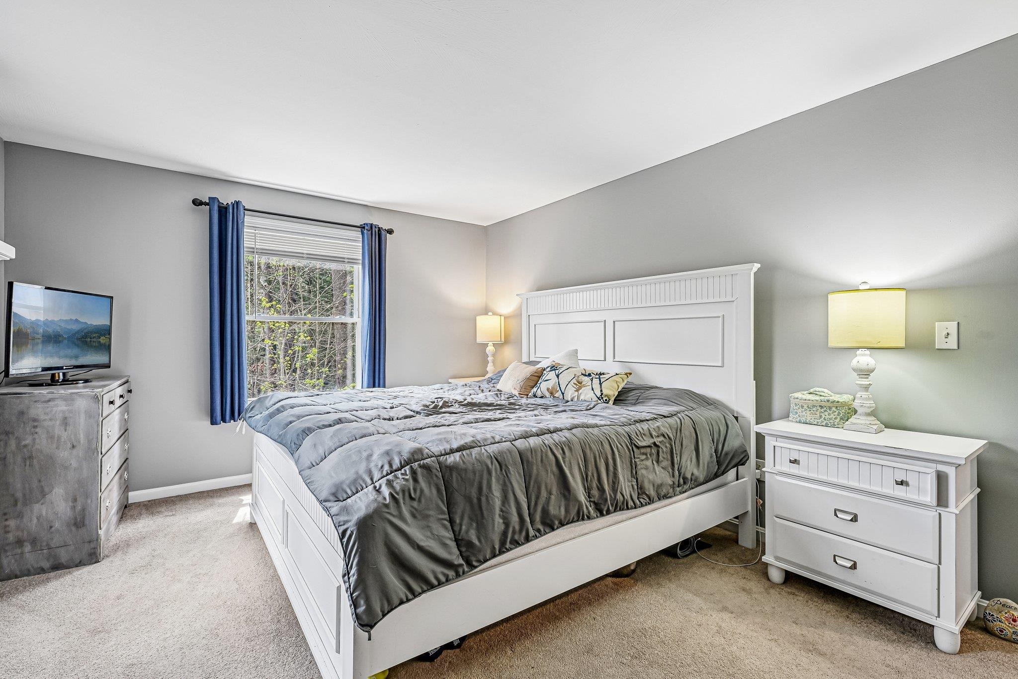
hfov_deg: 96.7
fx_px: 452
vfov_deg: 73.7
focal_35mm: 16
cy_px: 340
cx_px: 509
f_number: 8
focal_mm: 16
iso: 400
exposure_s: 1/10
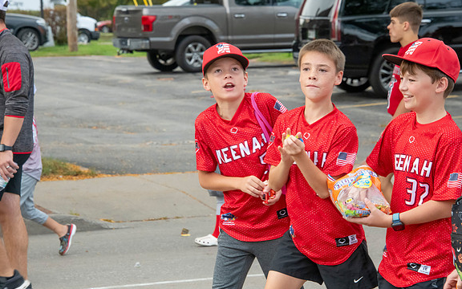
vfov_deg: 8.5
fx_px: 1939
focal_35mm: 154
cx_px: 232
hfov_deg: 13.6
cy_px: 138
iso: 3200
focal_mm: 150
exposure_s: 1/320
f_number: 11
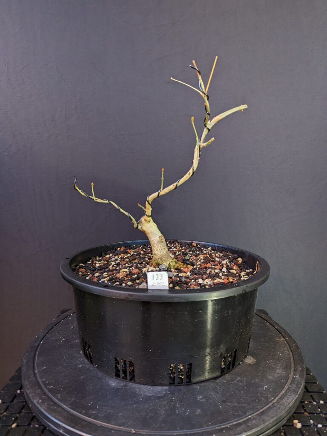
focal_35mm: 24
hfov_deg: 56.8
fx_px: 302
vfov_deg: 71.6
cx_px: 164
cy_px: 218
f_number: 1.85
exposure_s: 1/100
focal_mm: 6.81
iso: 114
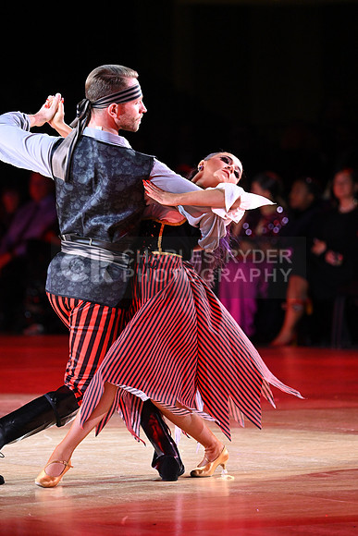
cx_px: 179
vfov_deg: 7.9
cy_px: 268
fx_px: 3876
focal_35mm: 260
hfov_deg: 5.3
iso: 3200
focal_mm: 260
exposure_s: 1/320
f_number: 5
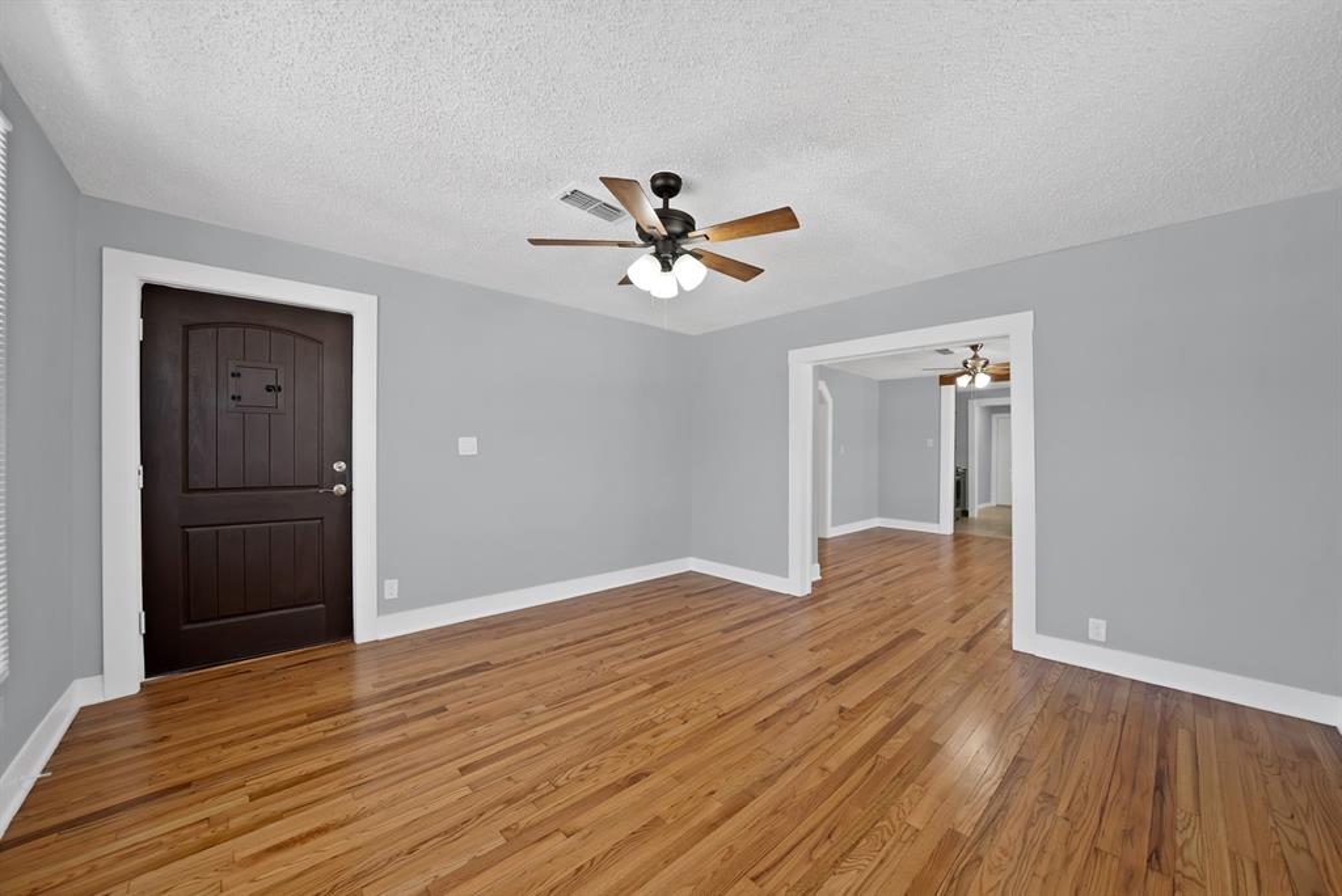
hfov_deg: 112.6
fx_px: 448
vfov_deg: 90.1
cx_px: 671
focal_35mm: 12
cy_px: 448
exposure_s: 1/4
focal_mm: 12
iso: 640
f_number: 9
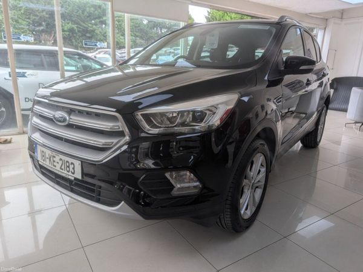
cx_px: 182
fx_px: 252
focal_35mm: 24
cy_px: 136
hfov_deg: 71.6
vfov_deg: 56.8
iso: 21
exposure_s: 1/159
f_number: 1.68
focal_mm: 6.9
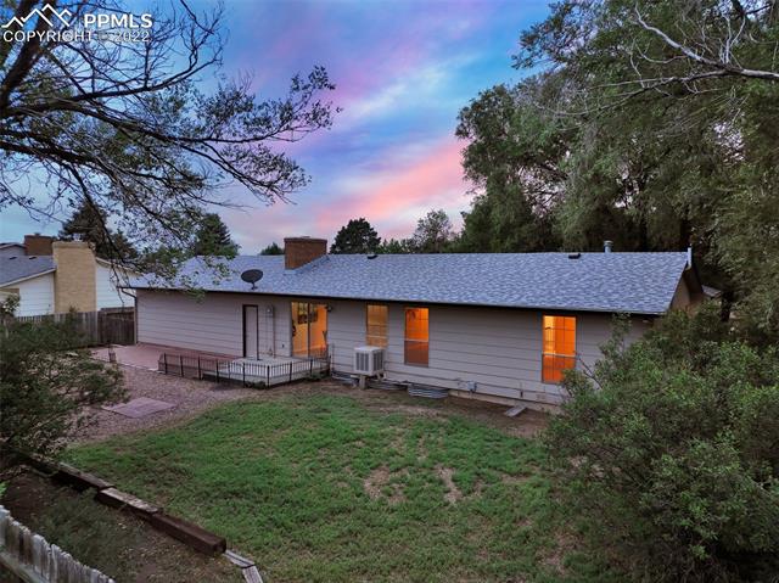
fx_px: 540
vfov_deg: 56.8
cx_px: 390
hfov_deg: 71.6
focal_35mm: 24
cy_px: 292
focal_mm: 12.29
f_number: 2.8
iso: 280
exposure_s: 1/15
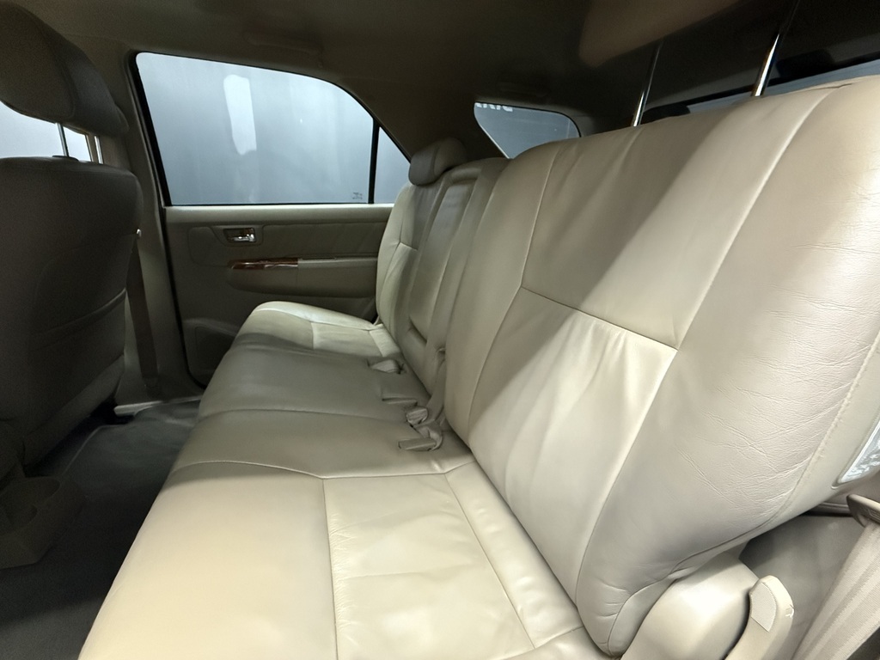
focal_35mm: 14
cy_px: 330
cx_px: 440
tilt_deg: -18.3
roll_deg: -1.9
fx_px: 356
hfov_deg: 102.1
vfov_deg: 85.7
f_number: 2.2
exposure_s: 1/55
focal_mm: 2.22
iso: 1250
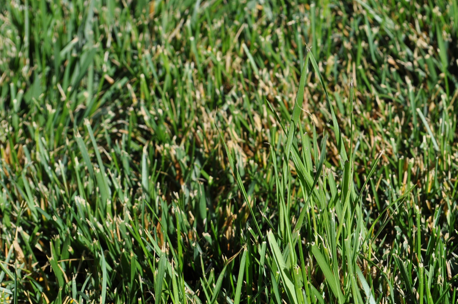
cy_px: 175
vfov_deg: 12.6
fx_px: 1381
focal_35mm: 109
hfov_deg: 18.8
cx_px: 285
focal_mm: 55
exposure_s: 1/320
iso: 200
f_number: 9
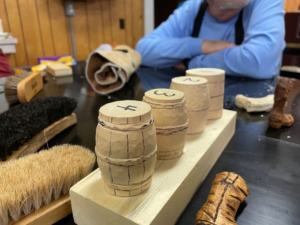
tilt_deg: -20.5
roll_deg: +1.2
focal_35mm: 26
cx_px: 150
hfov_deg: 67.3
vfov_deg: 53.1
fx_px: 225
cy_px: 112
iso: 320
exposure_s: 1/60
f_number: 1.6
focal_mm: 4.2
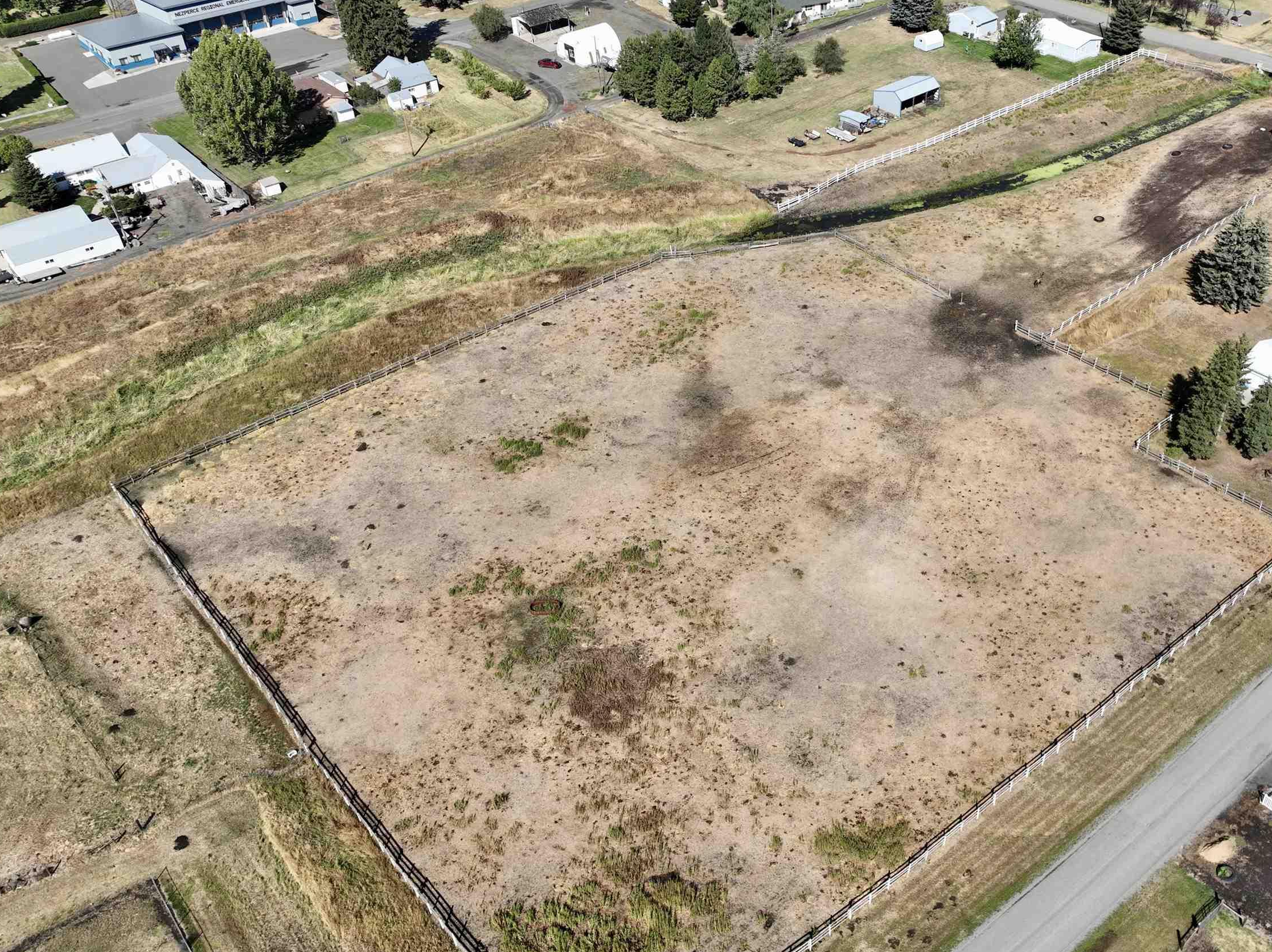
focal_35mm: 33
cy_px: 508
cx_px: 804
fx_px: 1212
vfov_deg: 42.9
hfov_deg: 54.7
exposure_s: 1/2500
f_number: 2.8
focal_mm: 12.29
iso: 140
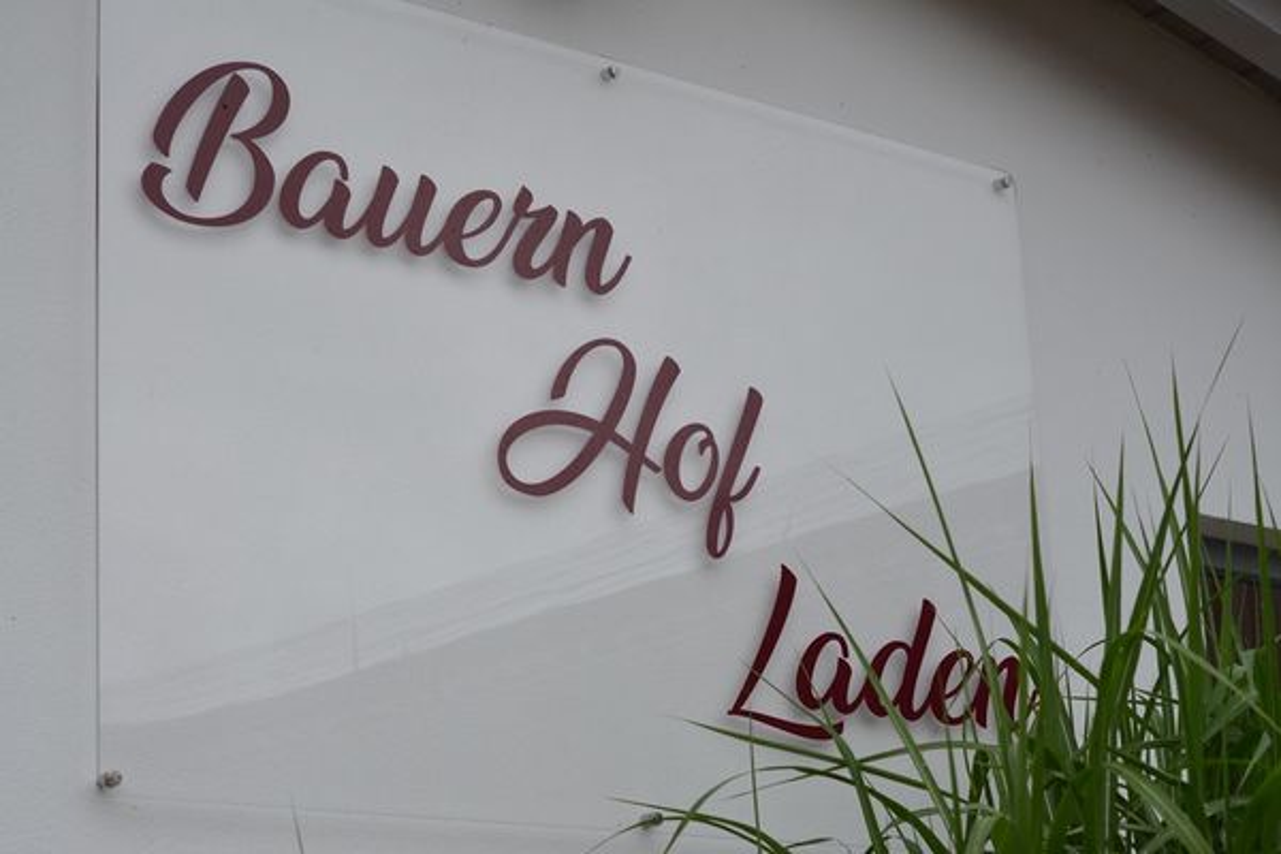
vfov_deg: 18.2
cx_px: 640
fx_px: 2669
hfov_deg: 27.0
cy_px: 427
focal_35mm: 75
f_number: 4
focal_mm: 50
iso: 500
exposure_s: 1/1000
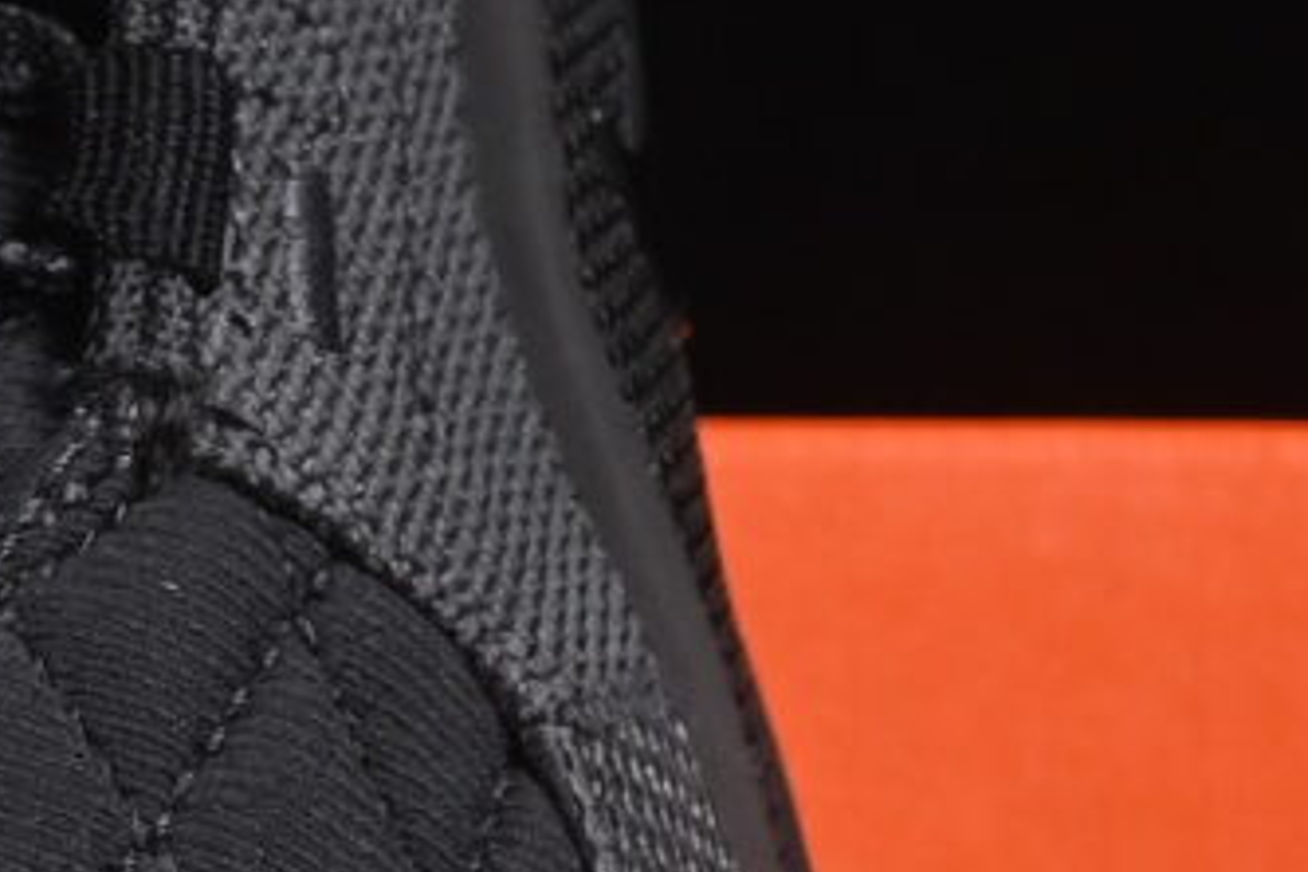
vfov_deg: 2.4
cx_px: -1442
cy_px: 611
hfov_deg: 3.5
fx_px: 20963
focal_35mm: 577
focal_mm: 50
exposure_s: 1/60
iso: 160
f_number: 6.3
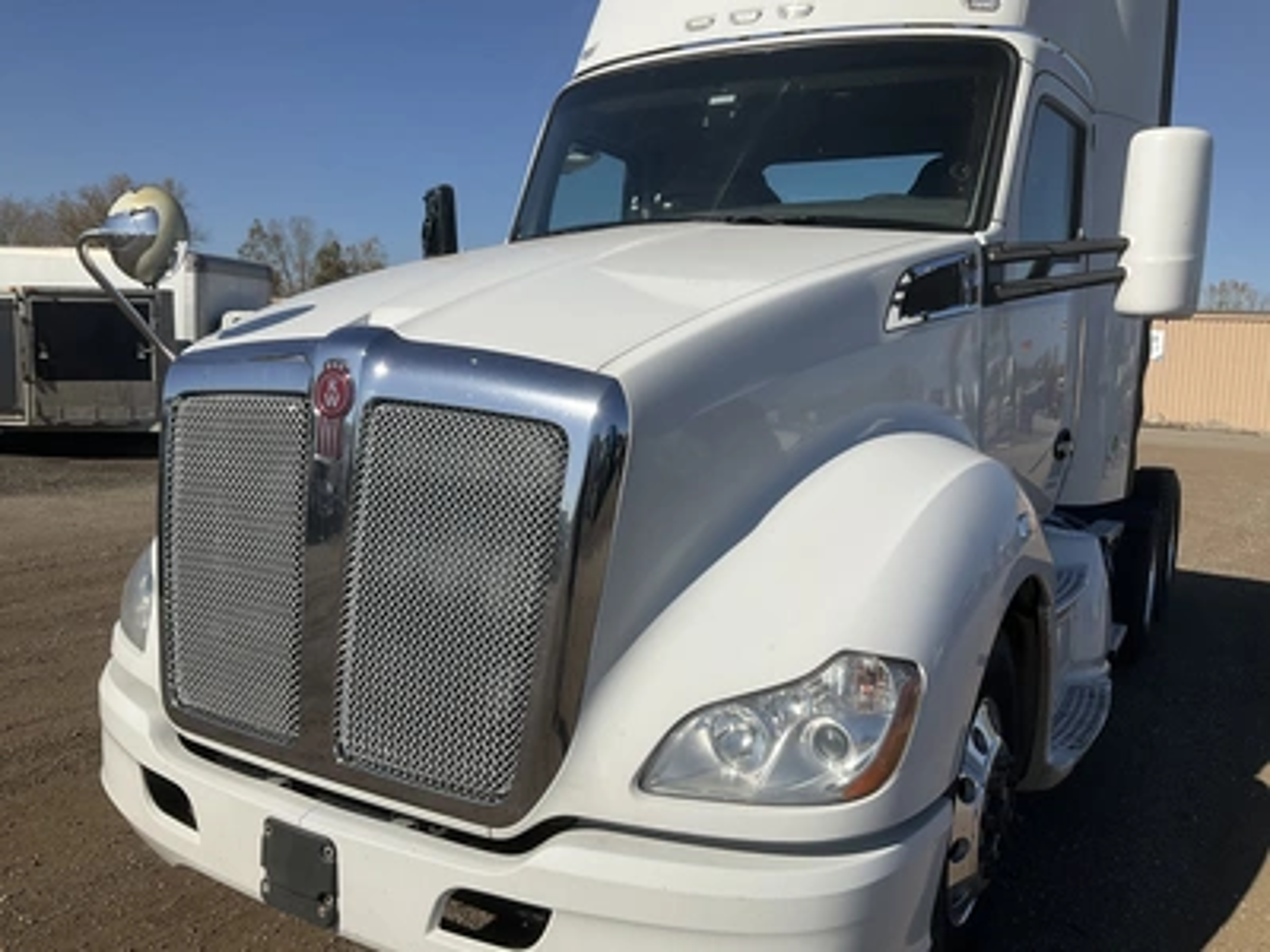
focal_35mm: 29
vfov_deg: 48.2
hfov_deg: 61.7
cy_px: 476
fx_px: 1064
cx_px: 635
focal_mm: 3
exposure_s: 1/4065
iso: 25
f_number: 1.8
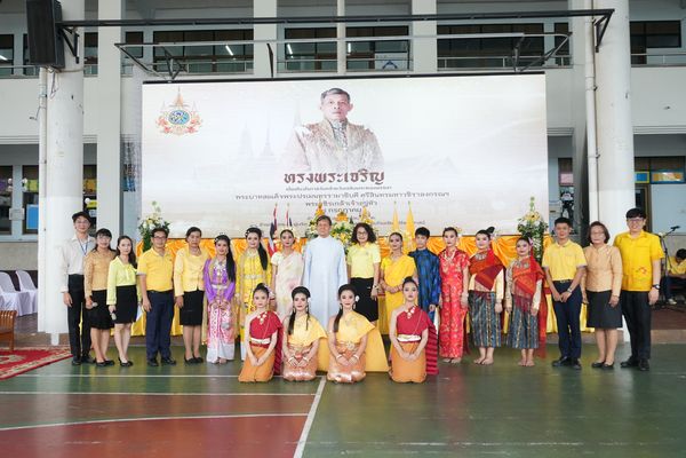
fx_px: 600
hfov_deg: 59.5
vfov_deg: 41.7
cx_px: 343
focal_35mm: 32
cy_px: 229
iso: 500
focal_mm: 21
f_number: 5.6
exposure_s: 1/60
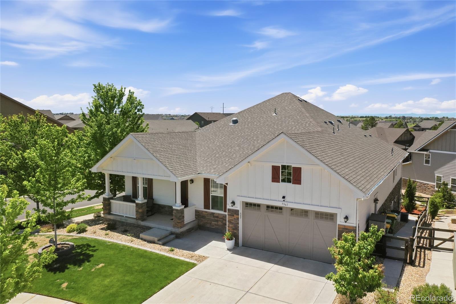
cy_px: 152
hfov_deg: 65.5
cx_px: 228
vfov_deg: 46.4
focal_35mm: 28
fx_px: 355
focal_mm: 10.3
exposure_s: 1/640
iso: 100
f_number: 6.3
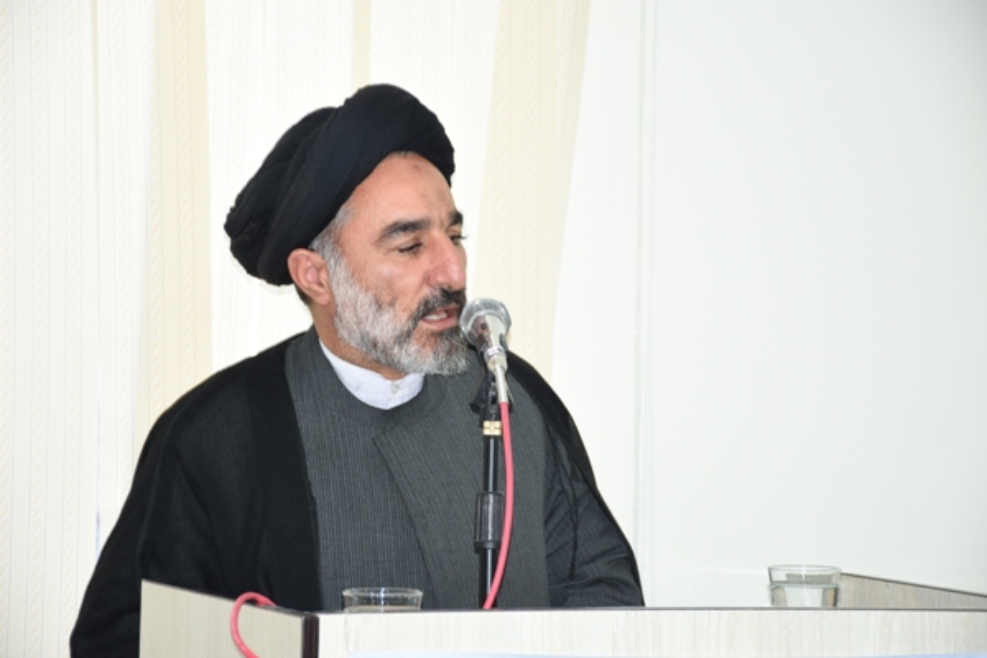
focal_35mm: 135
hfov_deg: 15.2
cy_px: 329
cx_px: 494
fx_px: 3701
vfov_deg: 10.2
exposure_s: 1/60
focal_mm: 90
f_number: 5.3
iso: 500
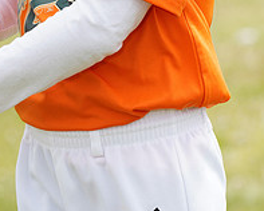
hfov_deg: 4.1
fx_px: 3731
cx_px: 113
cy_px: -72
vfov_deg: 3.2
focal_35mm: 477
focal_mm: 173
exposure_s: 1/250
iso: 100
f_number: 7.1
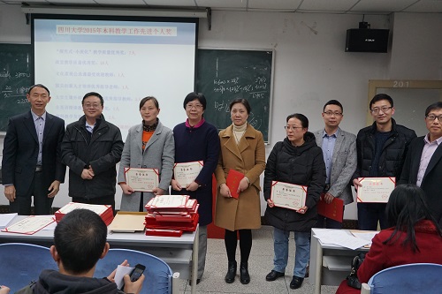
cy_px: 147
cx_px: 221
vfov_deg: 38.3
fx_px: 423
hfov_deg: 55.1
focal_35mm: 34
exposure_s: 1/160
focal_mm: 23
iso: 1250
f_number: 4
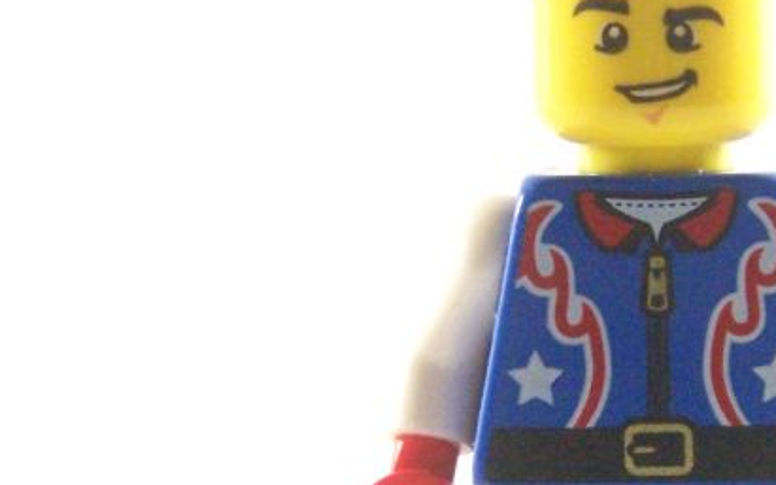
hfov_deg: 8.4
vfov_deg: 5.3
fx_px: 5246
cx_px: 676
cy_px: 366
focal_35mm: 248
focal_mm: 15.6
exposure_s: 1/60
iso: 400
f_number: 3.2
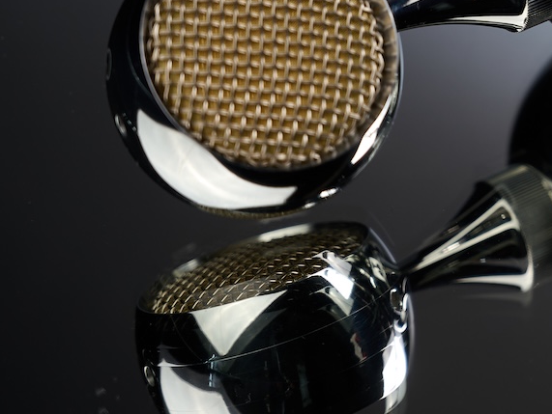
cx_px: 719
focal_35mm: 226
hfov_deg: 8.6
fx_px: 3606
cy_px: -20
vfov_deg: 6.6
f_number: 4
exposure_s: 1/50
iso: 100
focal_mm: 70
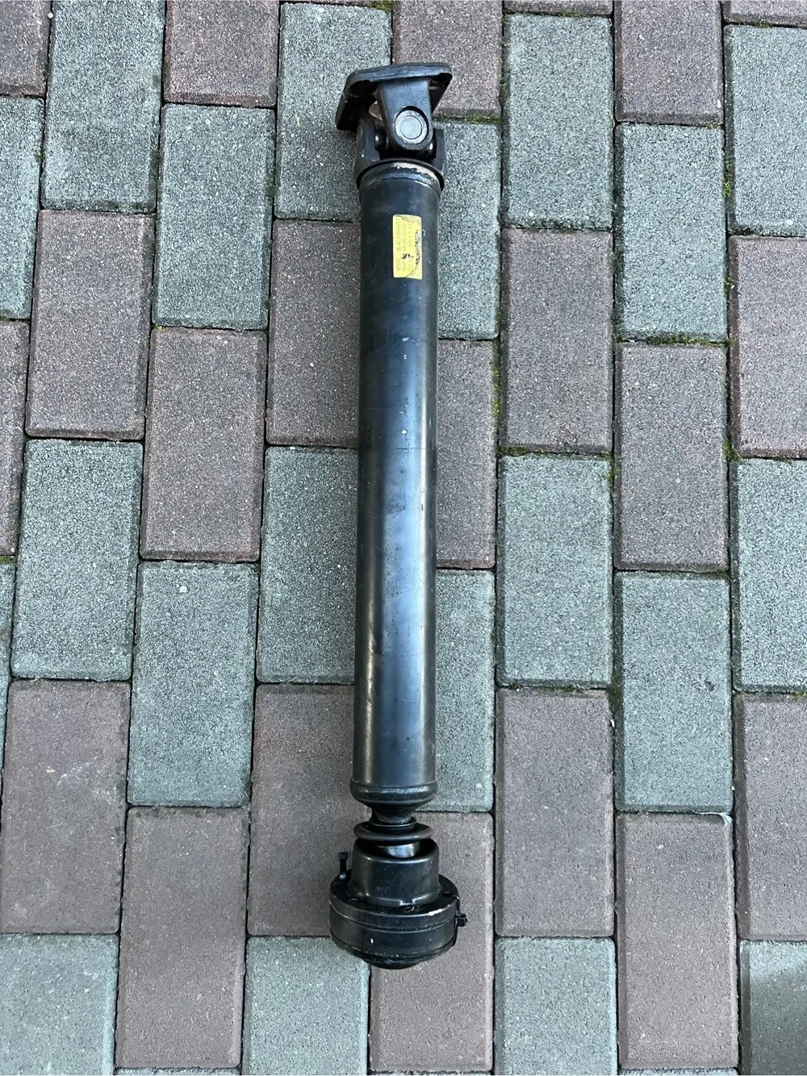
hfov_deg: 53.0
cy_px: 538
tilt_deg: -82.9
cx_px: 404
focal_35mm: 26
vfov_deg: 67.3
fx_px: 808
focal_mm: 5.7
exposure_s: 1/61
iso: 125
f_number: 1.5
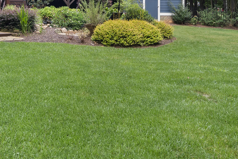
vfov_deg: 33.3
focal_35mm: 38
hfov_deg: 48.5
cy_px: 18
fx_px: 251
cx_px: 56
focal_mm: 16
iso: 400
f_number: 7.1
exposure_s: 1/10
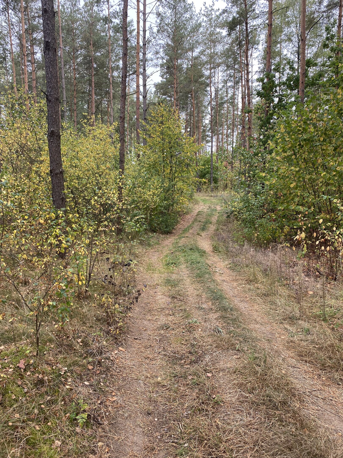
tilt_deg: -5.5
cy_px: 229
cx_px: 172
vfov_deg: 67.3
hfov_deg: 53.1
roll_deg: +1.4
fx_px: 344
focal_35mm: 26
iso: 50
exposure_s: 1/122
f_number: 1.8
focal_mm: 4.25
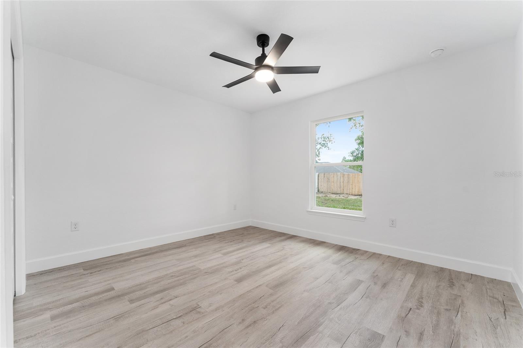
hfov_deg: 104.3
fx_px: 203
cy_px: 174
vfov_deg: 81.2
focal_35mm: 14
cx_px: 262
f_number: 7.1
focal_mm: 14
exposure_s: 1/10
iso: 320
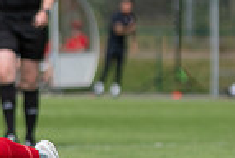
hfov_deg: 3.0
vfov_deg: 2.0
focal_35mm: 680
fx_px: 4448
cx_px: -94
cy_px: 52
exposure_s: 1/1600
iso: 140
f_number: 3.2
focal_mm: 112
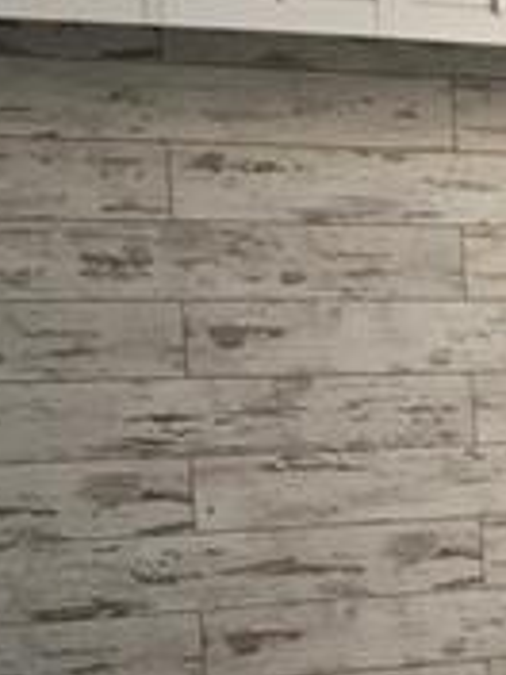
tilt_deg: -5.1
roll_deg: +2.5
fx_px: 2378
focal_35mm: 122
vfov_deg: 15.9
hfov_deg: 11.6
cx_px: 797
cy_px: 644
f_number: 1.8
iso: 32
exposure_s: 1/120
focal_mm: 3.99
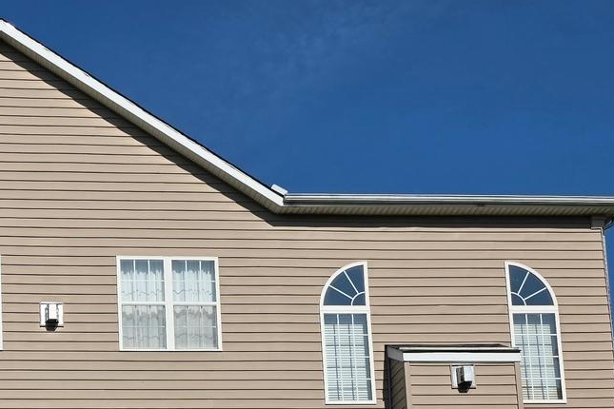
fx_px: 1296
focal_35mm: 76
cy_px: 594
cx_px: 54
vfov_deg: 16.5
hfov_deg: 25.8
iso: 64
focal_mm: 6.3
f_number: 1.7
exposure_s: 1/7944
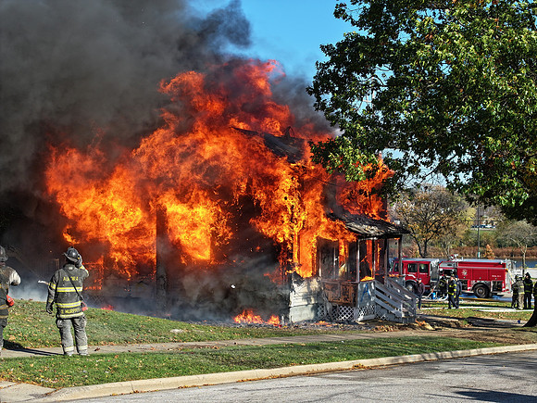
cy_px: 202
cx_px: 268
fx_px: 1086
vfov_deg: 21.0
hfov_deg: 27.8
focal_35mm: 70
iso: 120
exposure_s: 1/1000
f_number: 2.8
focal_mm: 19.35
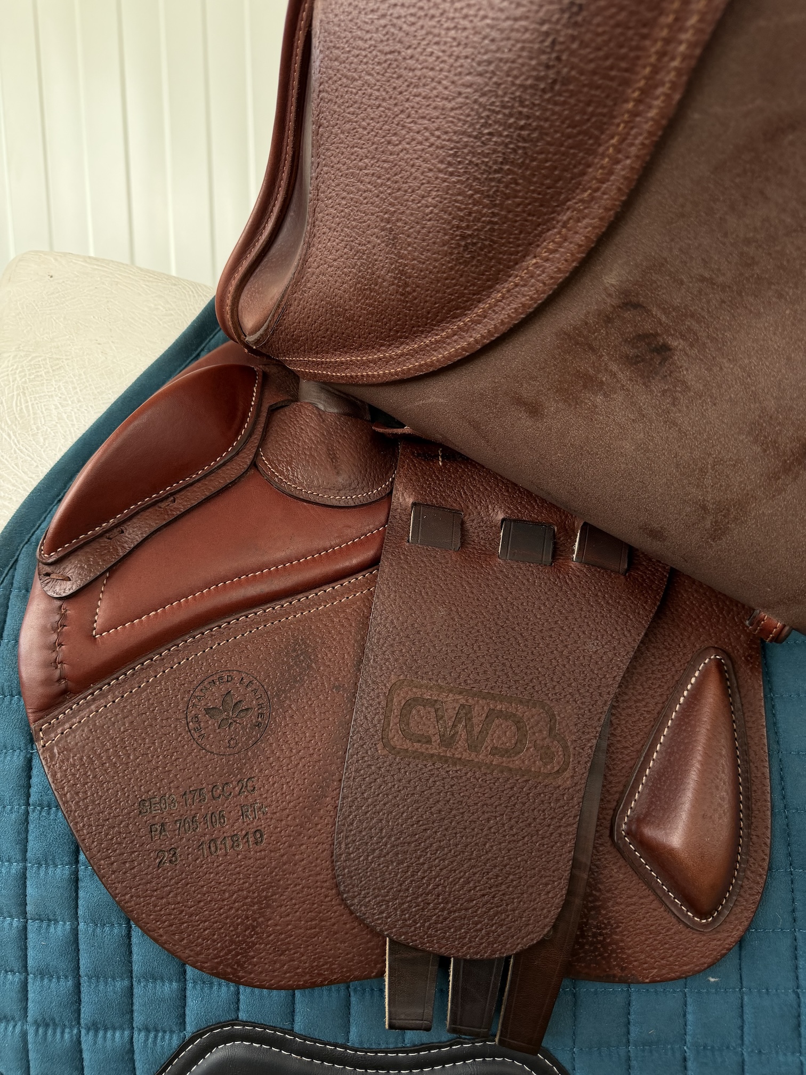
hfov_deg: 56.8
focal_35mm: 24
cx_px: 403
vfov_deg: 71.6
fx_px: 745
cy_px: 538
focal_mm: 6.76
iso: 160
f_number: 1.78
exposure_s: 1/100
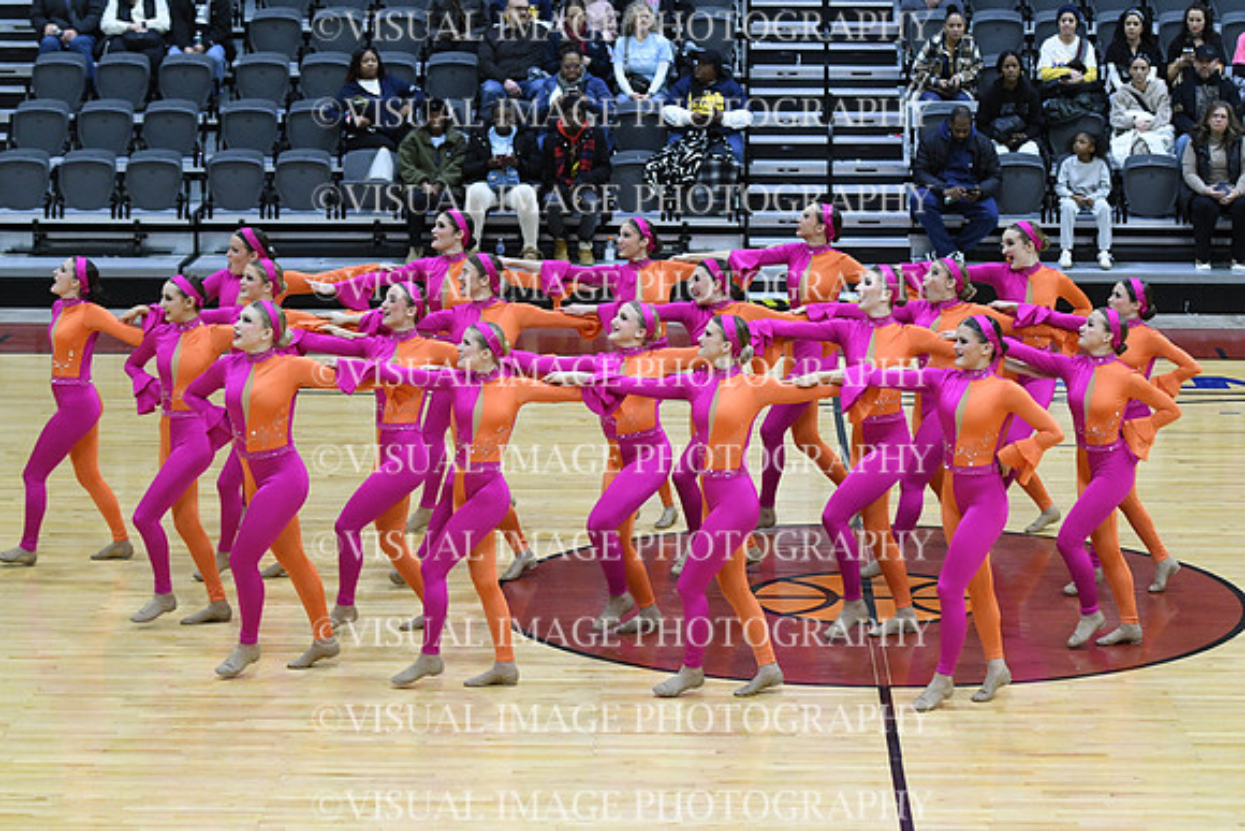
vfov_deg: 13.0
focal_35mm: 105
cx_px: 622
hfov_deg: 19.5
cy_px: 416
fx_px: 3632
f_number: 2.8
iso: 3200
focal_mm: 70
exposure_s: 1/400
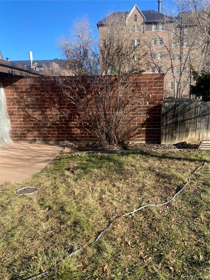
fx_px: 210
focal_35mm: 26
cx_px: 105
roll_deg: -0.7
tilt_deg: -6.7
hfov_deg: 53.1
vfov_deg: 67.3
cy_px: 140
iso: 32
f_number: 1.8
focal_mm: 4.25
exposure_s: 1/1157
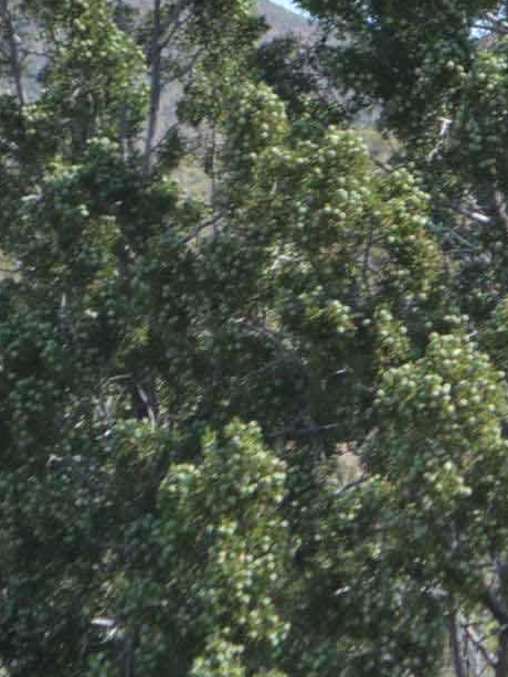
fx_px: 7577
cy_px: 712
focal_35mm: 387
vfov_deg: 5.1
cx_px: 805
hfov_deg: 3.8
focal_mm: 55
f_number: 5.6
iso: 400
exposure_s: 1/1250
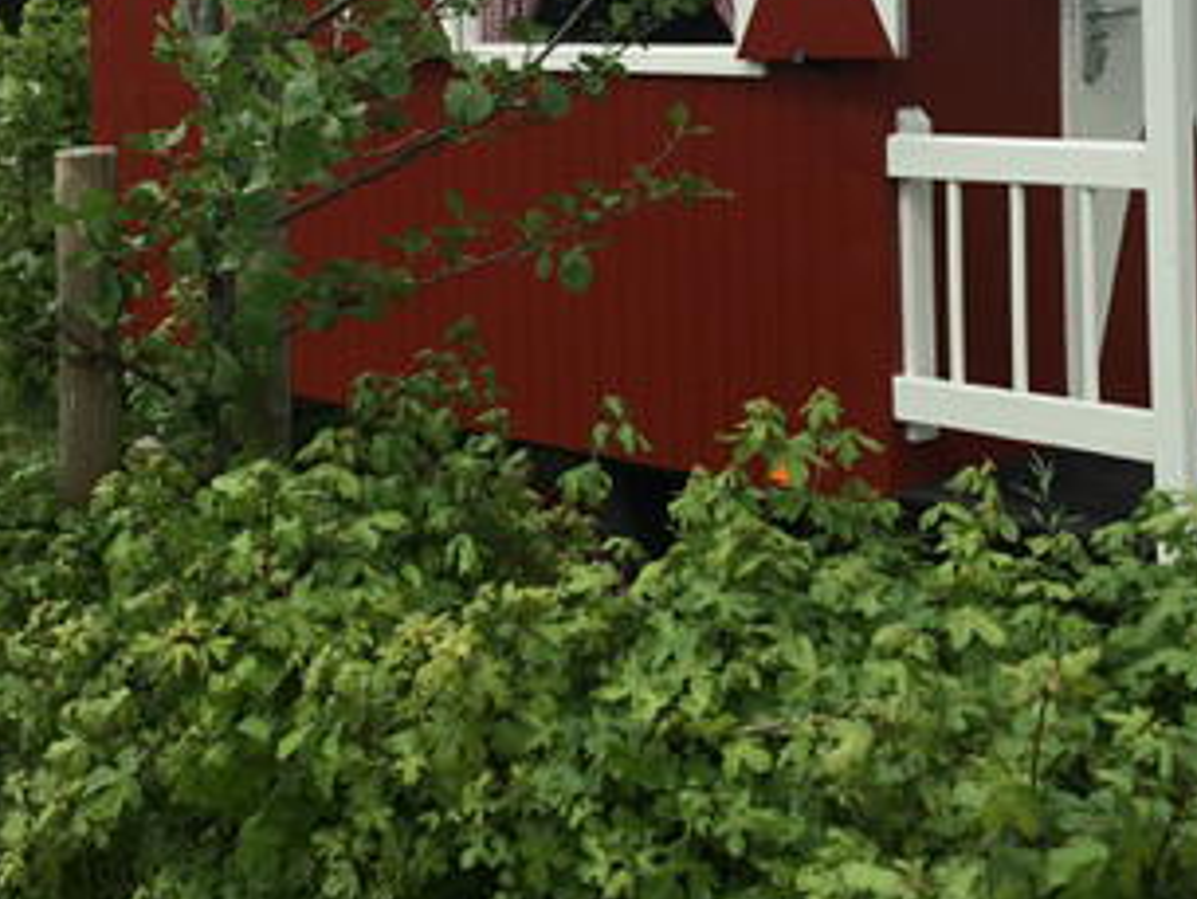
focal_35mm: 65
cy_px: 63
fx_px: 2249
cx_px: 683
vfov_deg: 22.0
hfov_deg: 29.8
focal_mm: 3.3
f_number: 2.4
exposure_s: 1/876
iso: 25
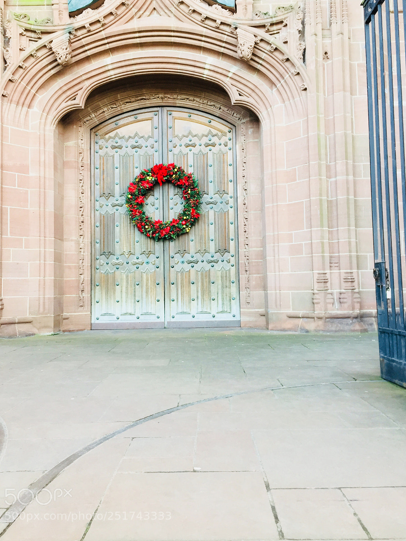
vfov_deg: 58.3
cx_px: 199
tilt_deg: +3.2
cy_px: 255
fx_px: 485
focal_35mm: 31
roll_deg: +1.1
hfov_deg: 45.4
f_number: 2.2
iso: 32
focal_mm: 4.15
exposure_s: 1/33
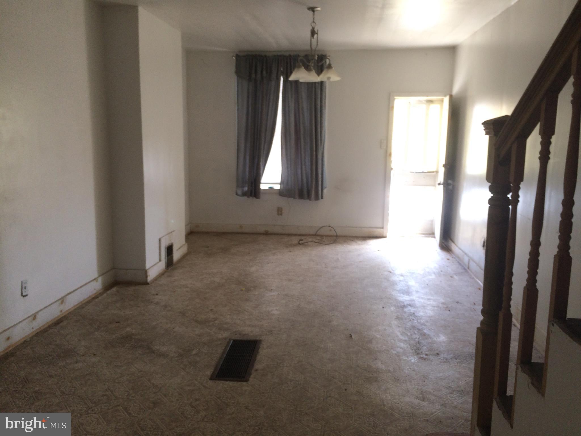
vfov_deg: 48.2
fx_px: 487
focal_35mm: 29
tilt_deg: -11.6
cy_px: 218
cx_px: 290
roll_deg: -1.9
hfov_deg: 61.7
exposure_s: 1/30
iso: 50
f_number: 2.2
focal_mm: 4.15
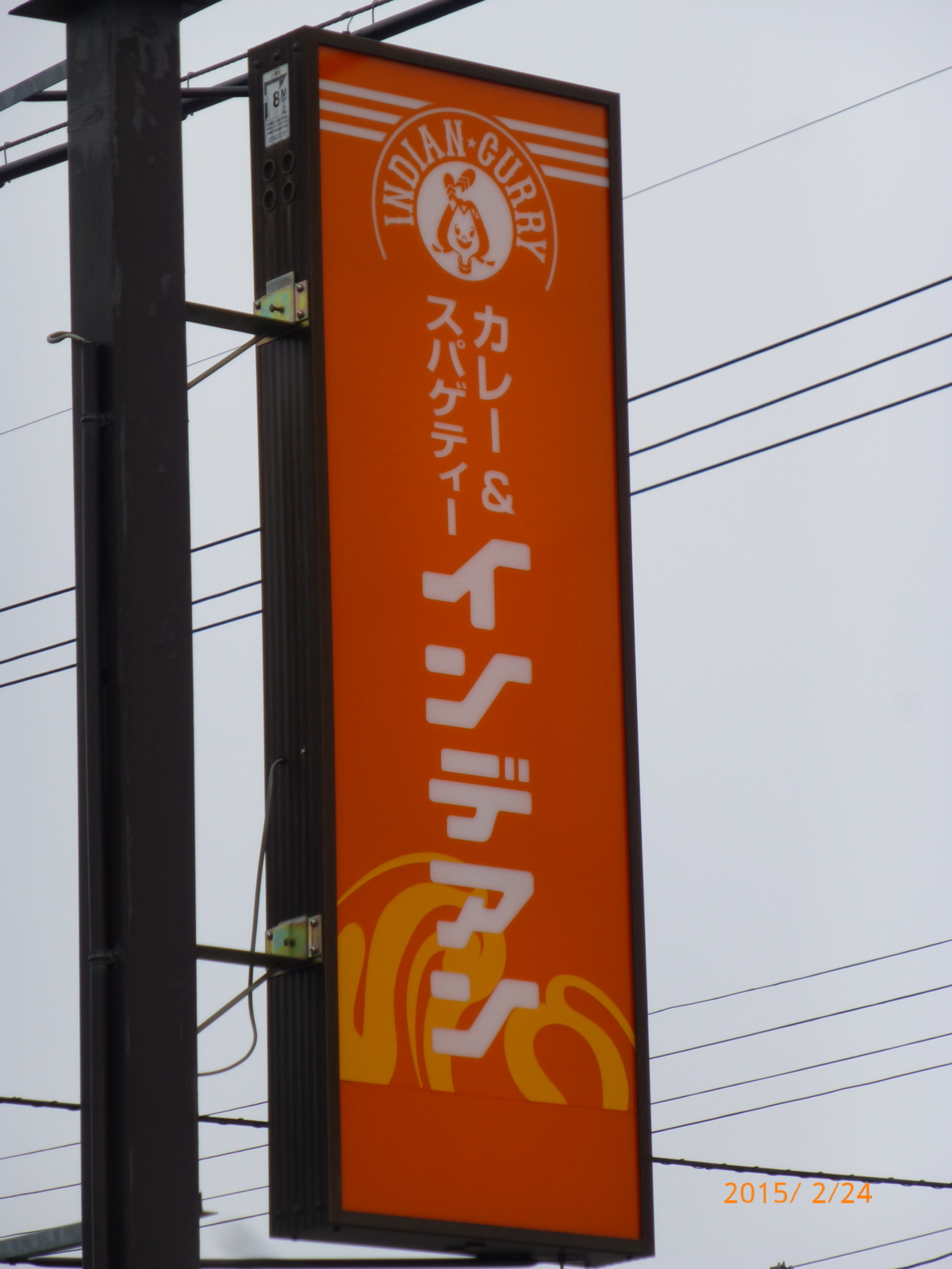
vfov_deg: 9.2
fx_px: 7847
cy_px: 634
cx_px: 476
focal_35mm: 214
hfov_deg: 6.9
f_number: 5.6
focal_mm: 38.2
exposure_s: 1/500
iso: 100
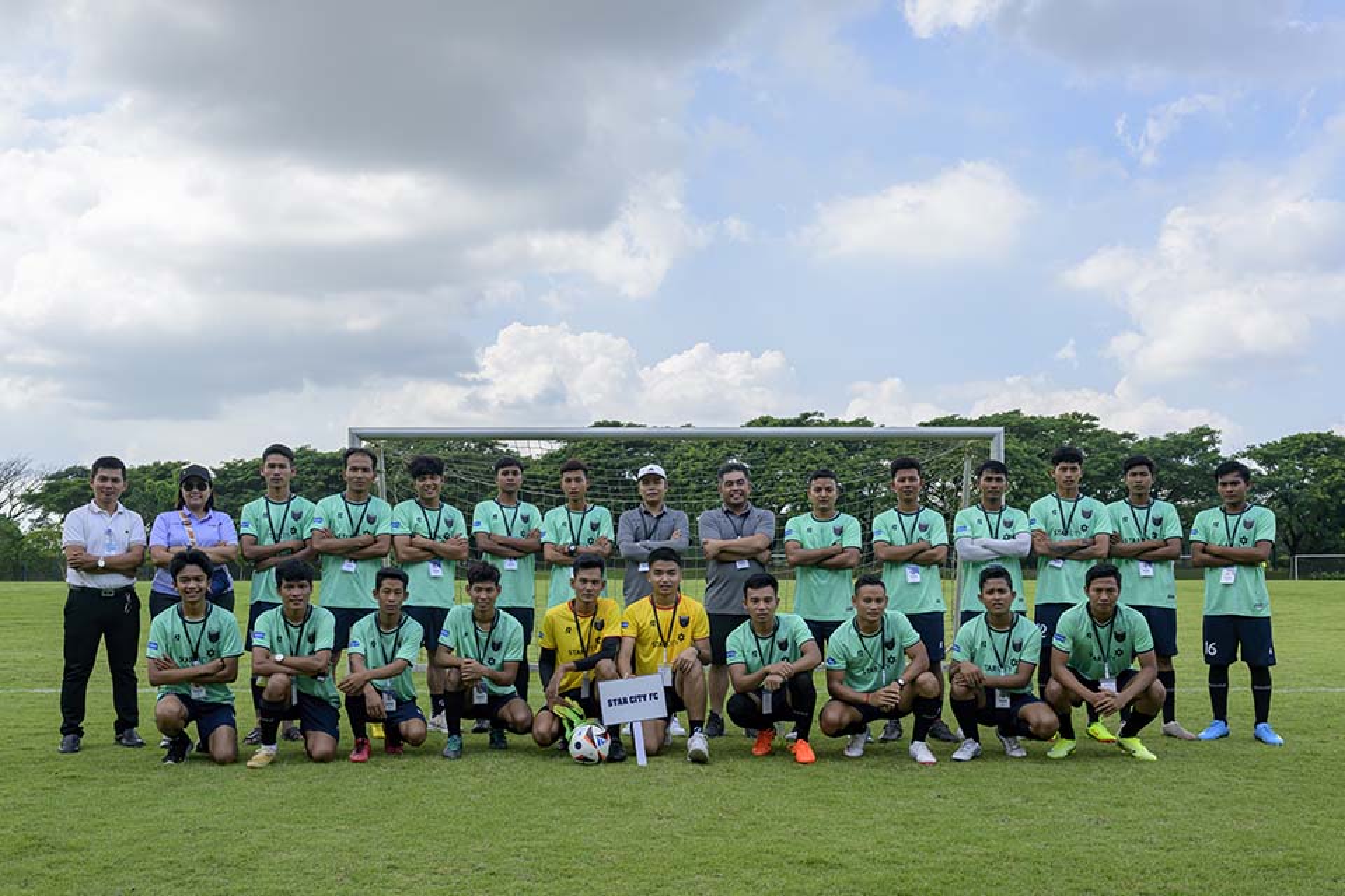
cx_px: 672
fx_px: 1065
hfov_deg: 64.6
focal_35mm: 28
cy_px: 448
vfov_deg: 45.7
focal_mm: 28.5
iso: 400
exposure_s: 1/400
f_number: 8
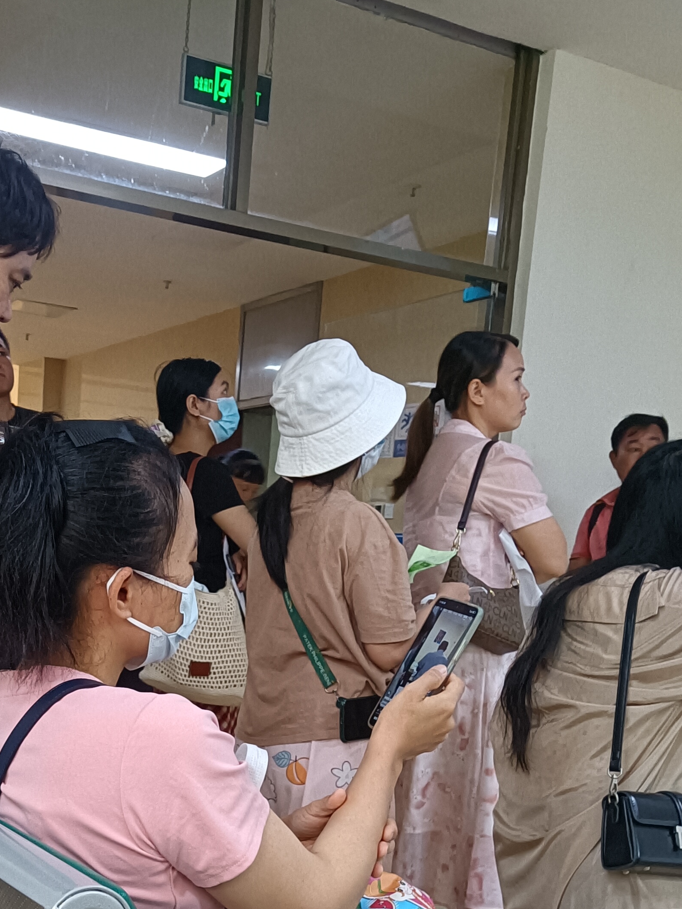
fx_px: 1287
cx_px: 187
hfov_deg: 29.3
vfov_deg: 36.6
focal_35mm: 49
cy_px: 812
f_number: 1.8
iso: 1123
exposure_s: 1/33.3
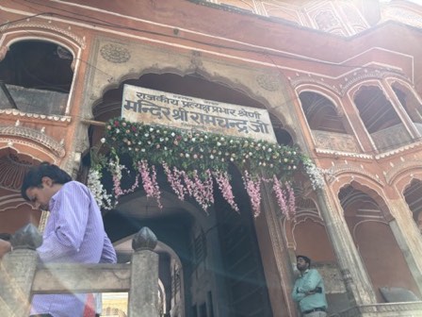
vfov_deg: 53.1
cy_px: 158
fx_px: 317
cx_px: 211
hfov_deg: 67.3
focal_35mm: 26
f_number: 1.6
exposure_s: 1/437
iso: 50
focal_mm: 5.96
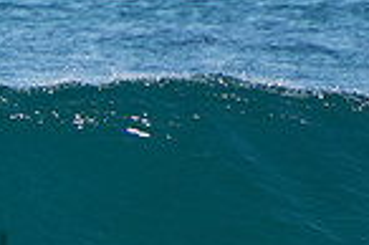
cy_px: 218
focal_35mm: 2385
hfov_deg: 0.9
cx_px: -260
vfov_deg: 0.6
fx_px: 24419
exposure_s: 1/1250
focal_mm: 400
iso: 360
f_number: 5.6
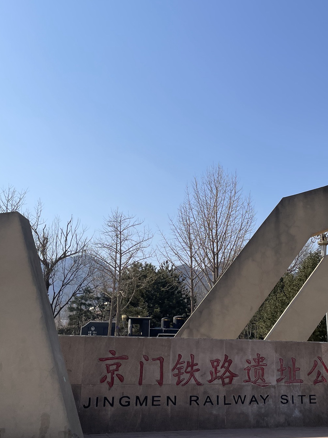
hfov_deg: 36.7
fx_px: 493
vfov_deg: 47.9
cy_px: 223
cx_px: 192
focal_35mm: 39
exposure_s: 1/4292
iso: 32
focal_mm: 4.2
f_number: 1.6
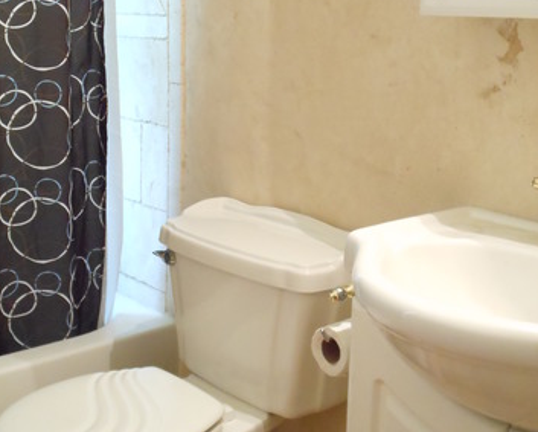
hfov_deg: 33.0
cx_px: 268
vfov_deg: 26.7
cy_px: 200
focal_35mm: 57
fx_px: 908
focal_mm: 7.7
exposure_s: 1/6
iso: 800
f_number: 3.8
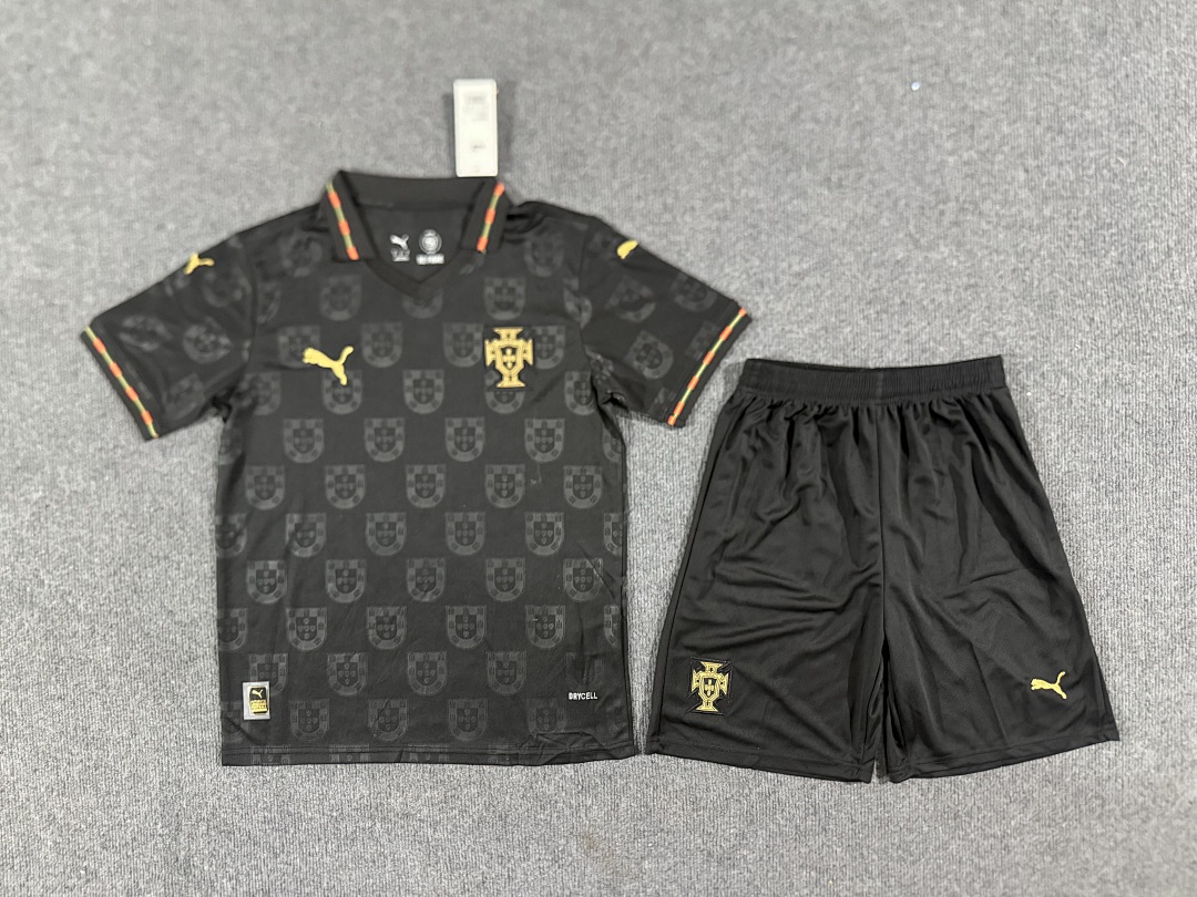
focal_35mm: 24
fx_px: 830
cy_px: 448
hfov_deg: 71.6
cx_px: 598
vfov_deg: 56.8
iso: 800
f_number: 1.78
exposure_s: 1/44
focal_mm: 6.76
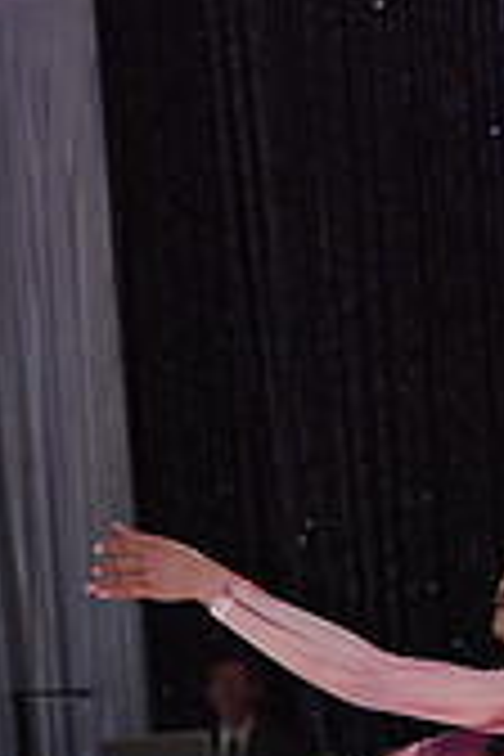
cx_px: 25
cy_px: 1192
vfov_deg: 8.3
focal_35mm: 241
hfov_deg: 5.7
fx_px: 5061
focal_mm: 70
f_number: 5
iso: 2000
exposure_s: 1/320
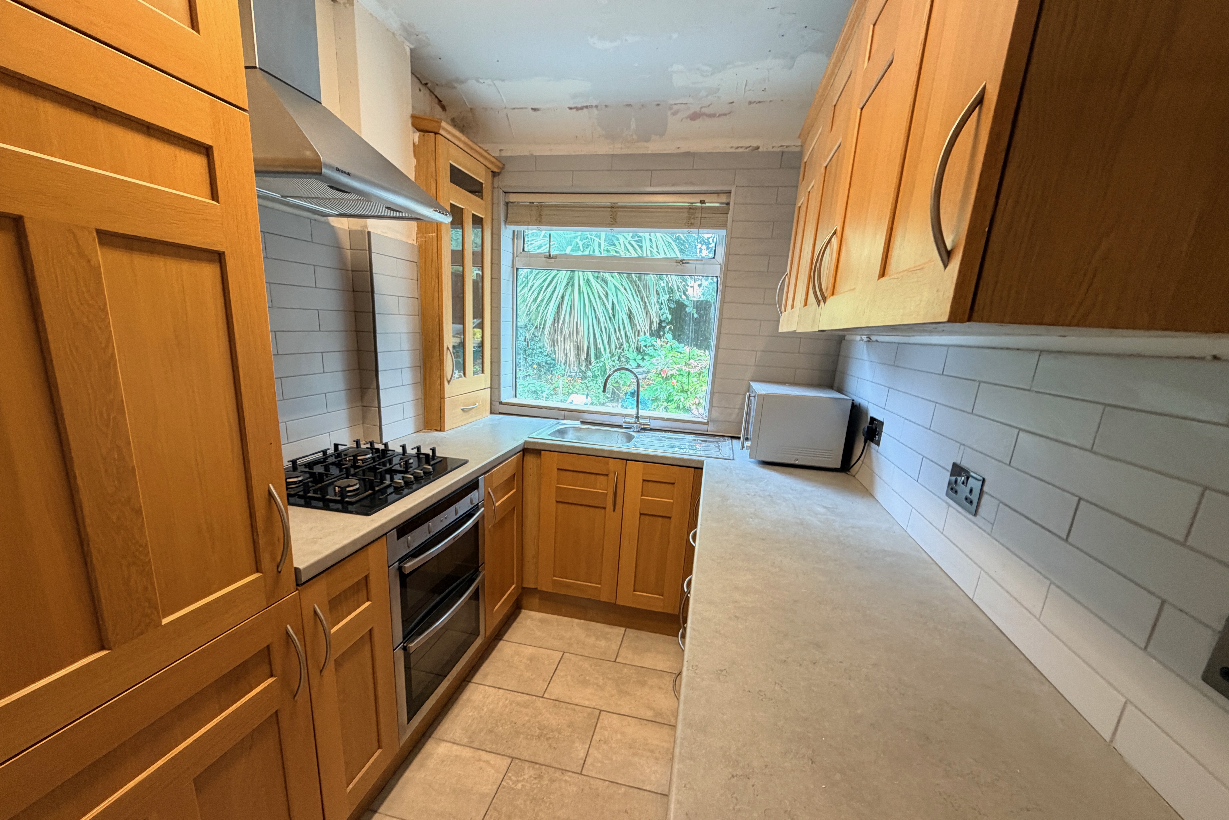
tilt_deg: -15.0
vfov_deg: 77.0
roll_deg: -3.2
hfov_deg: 100.4
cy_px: 460
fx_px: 512
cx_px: 605
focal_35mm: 15
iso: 250
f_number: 2.2
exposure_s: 1/50
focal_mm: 2.22
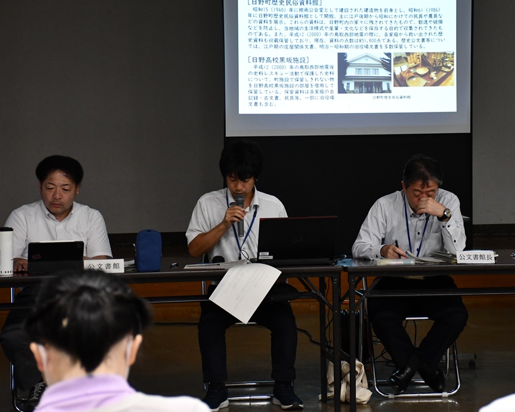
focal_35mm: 112
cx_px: 309
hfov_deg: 17.1
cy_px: 192
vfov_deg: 13.8
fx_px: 1707
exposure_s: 1/125
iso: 2000
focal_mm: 60
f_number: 5
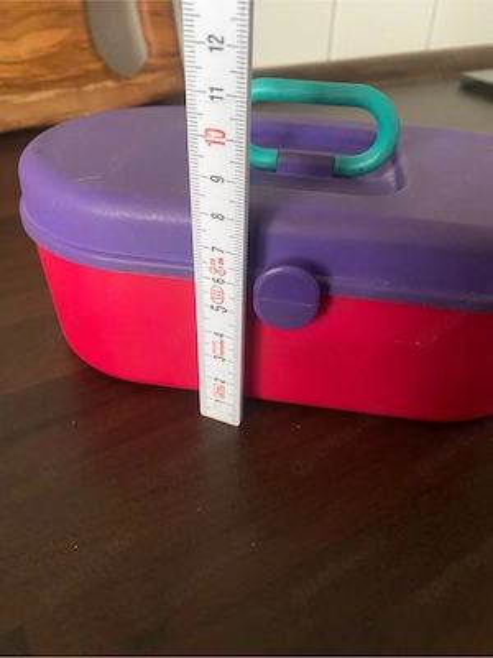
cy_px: 329
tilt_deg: -37.8
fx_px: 494
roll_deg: -3.2
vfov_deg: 67.3
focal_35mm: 26
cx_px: 246
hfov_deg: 53.1
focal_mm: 4.25
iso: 640
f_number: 1.8
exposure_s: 1/30
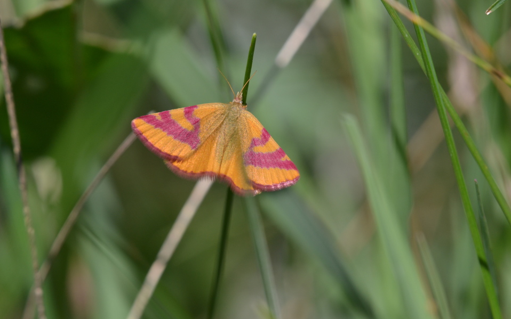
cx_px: 256
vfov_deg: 4.6
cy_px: 163
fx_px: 3949
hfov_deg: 7.4
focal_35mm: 284
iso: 250
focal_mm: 185
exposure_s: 1/250
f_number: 8
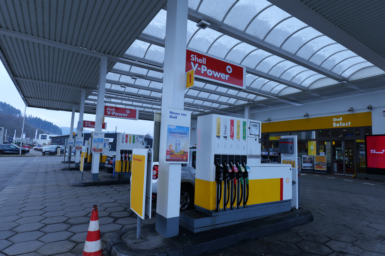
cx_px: 192
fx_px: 214
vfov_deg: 61.9
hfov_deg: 84.0
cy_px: 128
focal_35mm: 20
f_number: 5.6
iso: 100
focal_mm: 20
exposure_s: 1/100
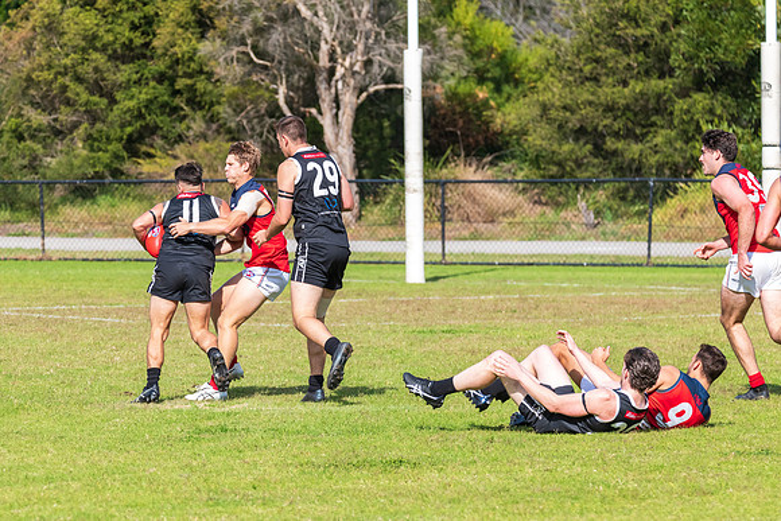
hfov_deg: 6.0
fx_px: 7460
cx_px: 347
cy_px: 231
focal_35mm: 344
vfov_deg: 4.0
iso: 800
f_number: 9
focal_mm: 280
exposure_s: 1/1600
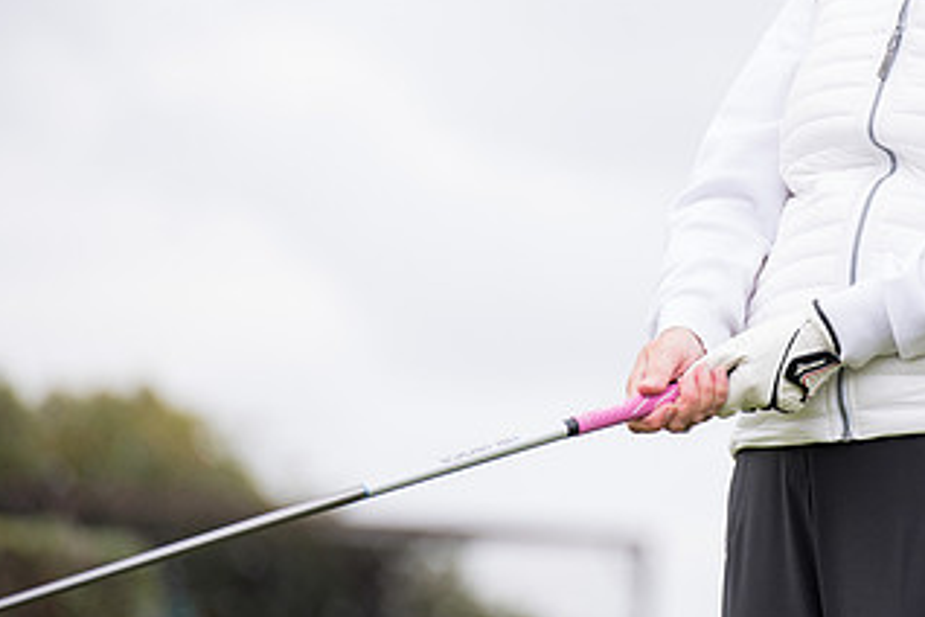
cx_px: 782
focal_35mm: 365
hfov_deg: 5.6
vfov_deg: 3.8
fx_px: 9378
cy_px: 77
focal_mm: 200
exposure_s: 1/1600
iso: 640
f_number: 4
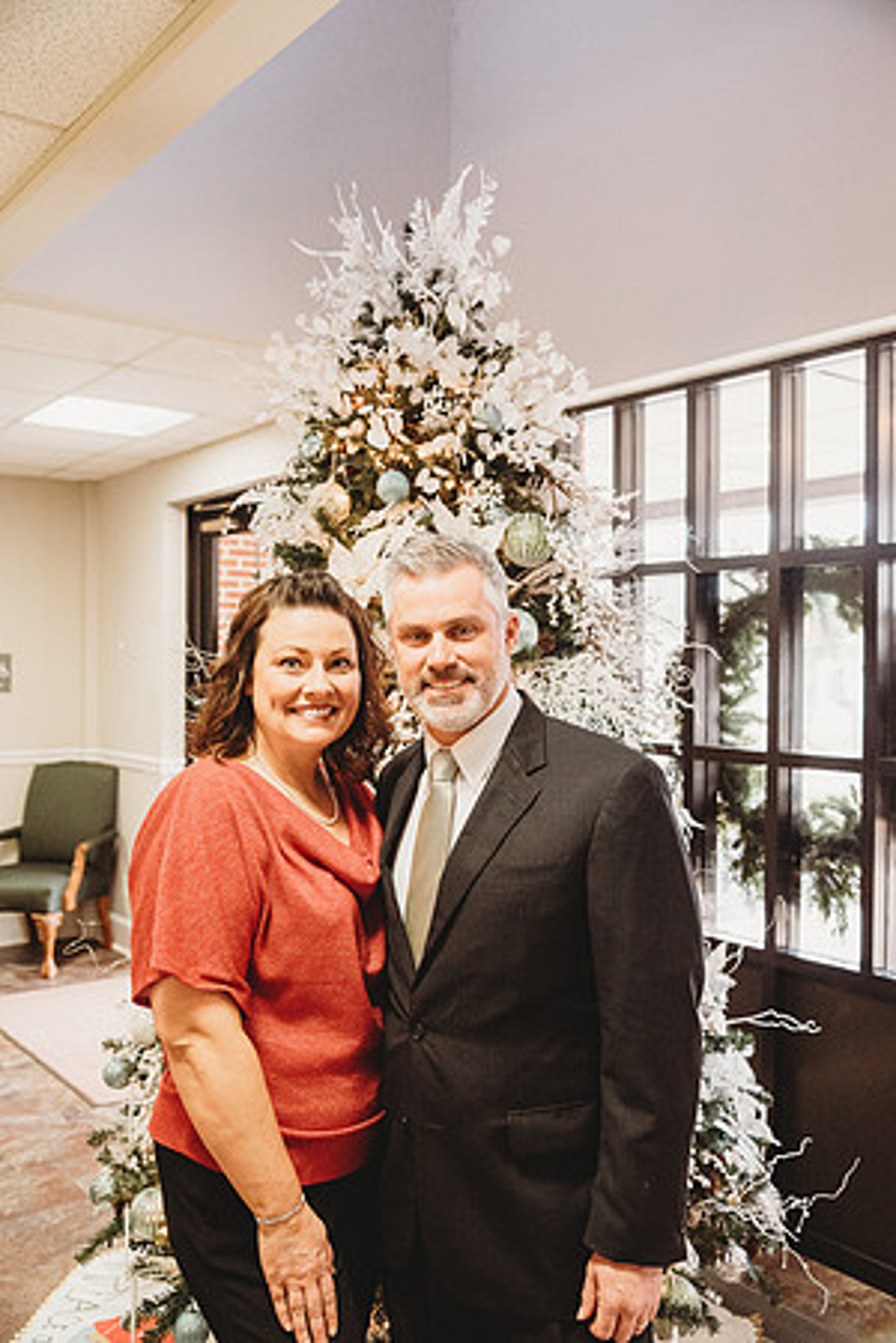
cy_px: 672
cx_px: 448
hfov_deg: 41.1
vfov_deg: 58.7
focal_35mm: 32
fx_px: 1195
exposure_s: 1/200
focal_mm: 32
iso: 4000
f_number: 4
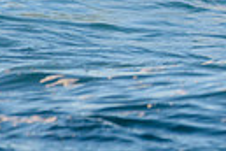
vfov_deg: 0.5
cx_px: 556
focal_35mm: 2762
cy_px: -138
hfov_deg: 0.7
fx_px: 17338
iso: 1100
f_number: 5.6
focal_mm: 500
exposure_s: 1/2000
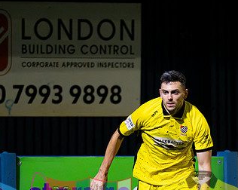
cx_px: 157
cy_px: 157
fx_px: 4967
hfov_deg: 2.7
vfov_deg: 2.2
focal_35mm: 706
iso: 8000
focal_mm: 300
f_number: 2.8
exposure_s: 1/1250
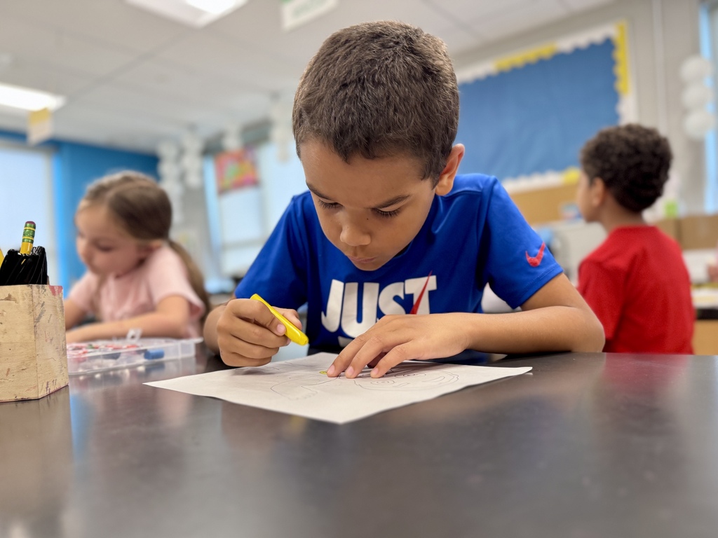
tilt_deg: -1.2
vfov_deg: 56.8
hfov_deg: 71.6
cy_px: 269
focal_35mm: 24
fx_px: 498
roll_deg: +2.8
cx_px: 359
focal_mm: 6.76
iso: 160
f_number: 1.78
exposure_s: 1/60
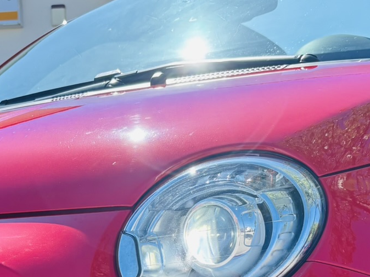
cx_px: 148
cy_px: 348
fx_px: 845
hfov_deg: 24.7
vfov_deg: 17.6
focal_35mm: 79
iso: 50
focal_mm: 5.96
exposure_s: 1/1437
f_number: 1.6
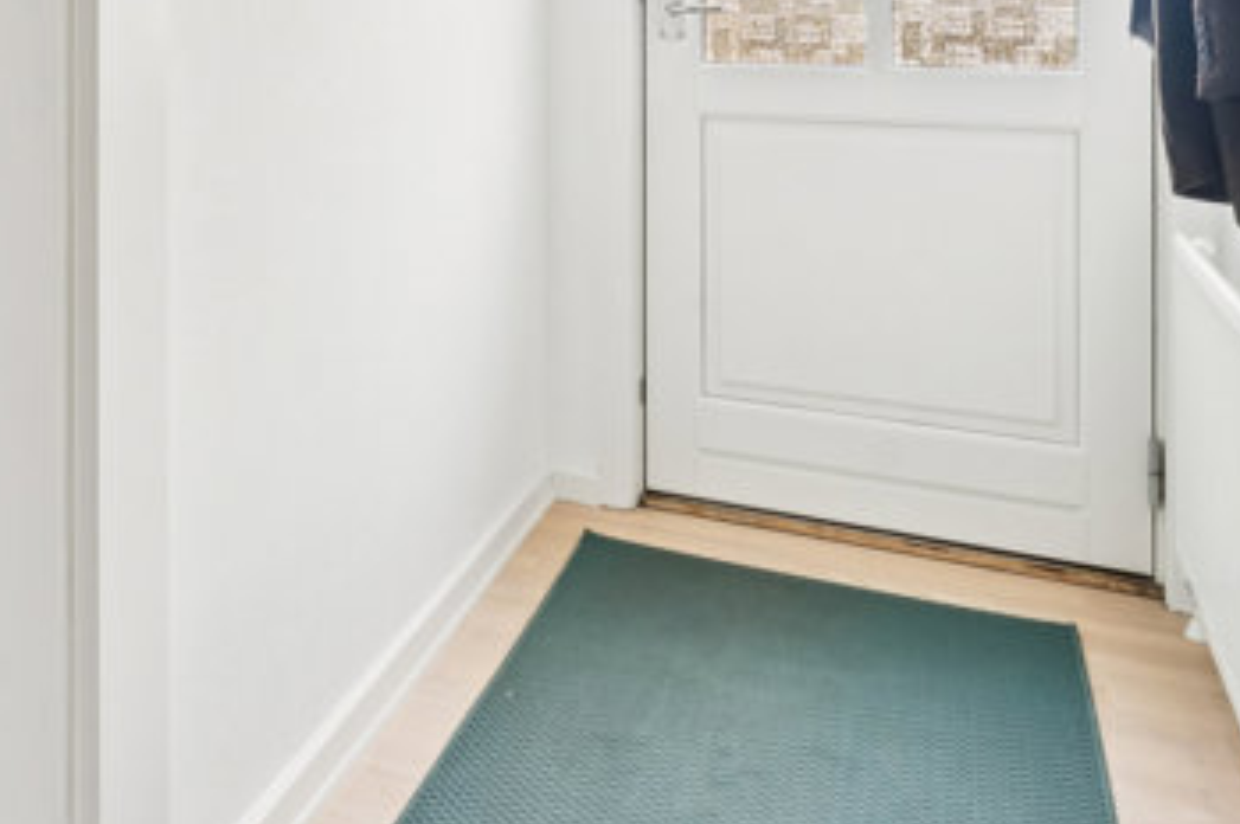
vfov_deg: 31.0
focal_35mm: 39
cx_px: 124
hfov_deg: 44.6
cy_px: -27
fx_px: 1358
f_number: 7.1
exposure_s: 1/3.33
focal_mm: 17.2
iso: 640
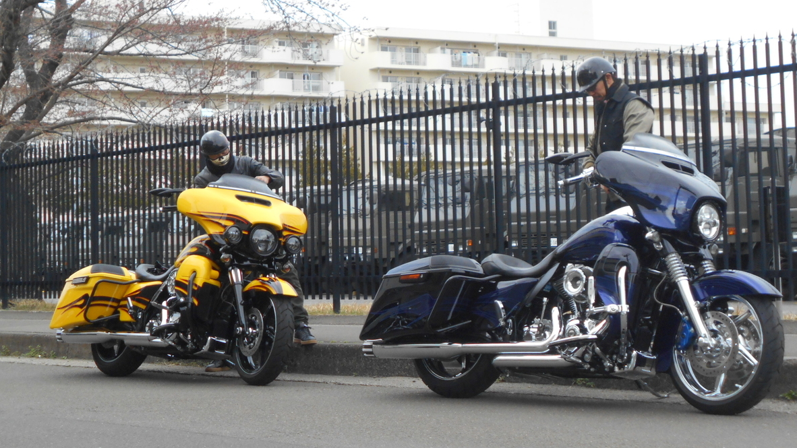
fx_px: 1543
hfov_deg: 29.0
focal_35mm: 73
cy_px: 181
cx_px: 403
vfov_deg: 16.5
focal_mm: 11.6
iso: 200
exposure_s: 1/250
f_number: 5.3
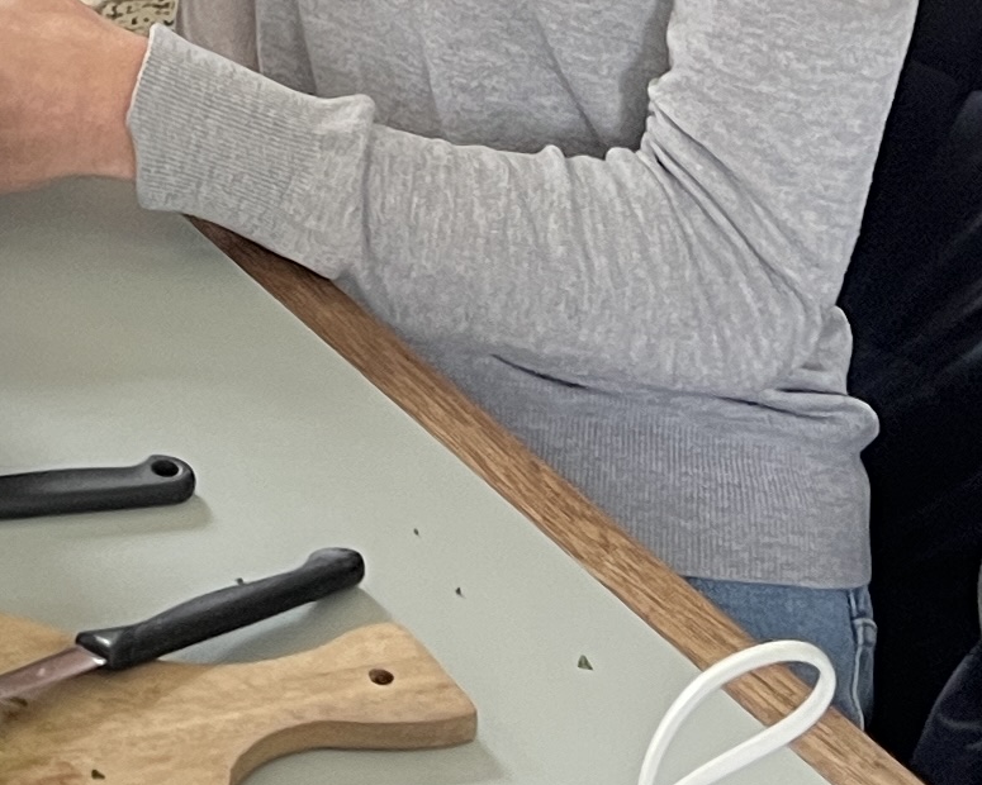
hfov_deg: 13.9
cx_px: -375
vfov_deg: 11.1
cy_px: -486
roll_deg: +0.4
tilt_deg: -19.2
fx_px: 3836
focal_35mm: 132
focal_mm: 5.7
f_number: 1.5
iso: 125
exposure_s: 1/67
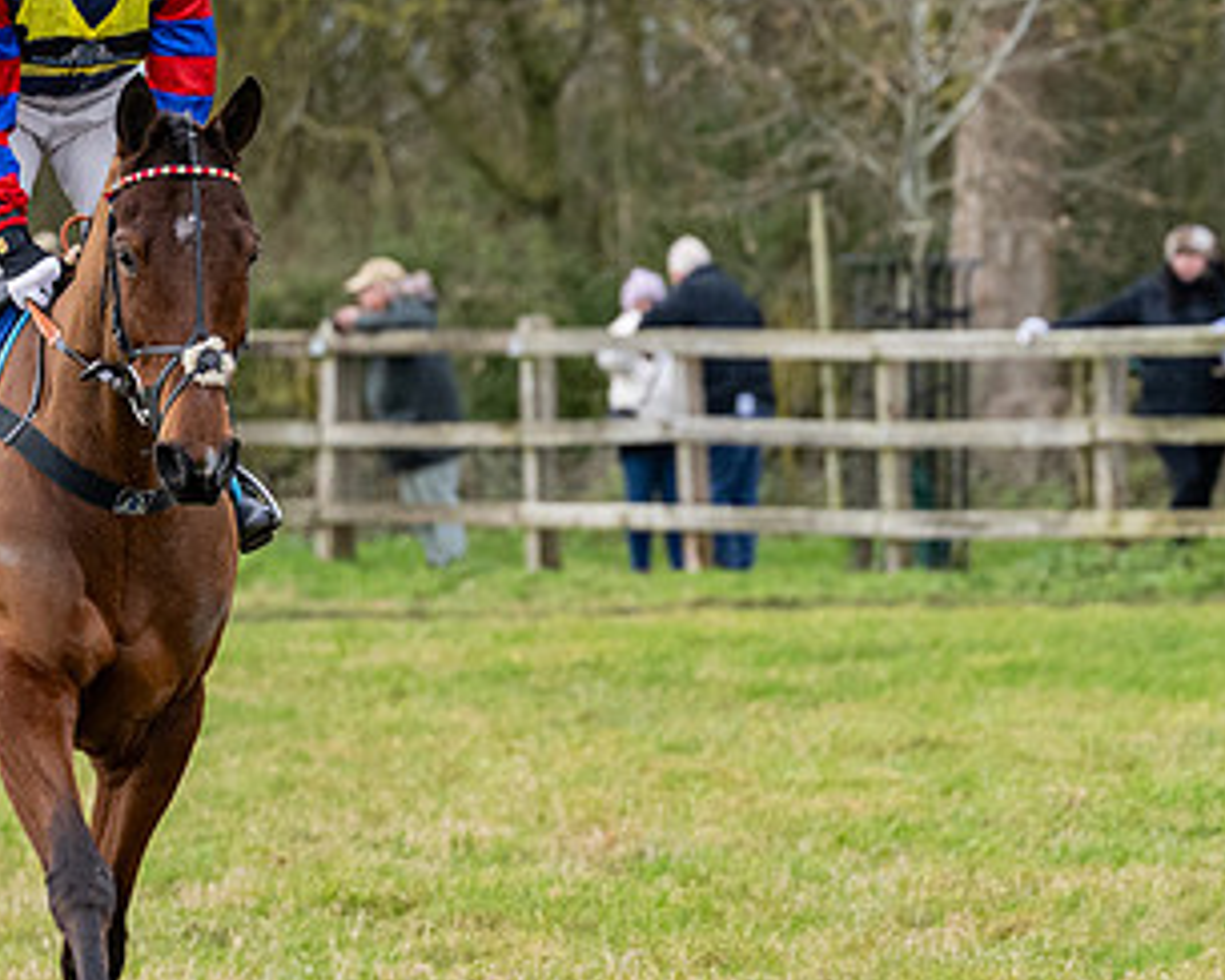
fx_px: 16387
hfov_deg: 4.3
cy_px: 289
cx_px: 290
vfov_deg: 3.4
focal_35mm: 452
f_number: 4
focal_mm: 125
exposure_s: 1/500
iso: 800
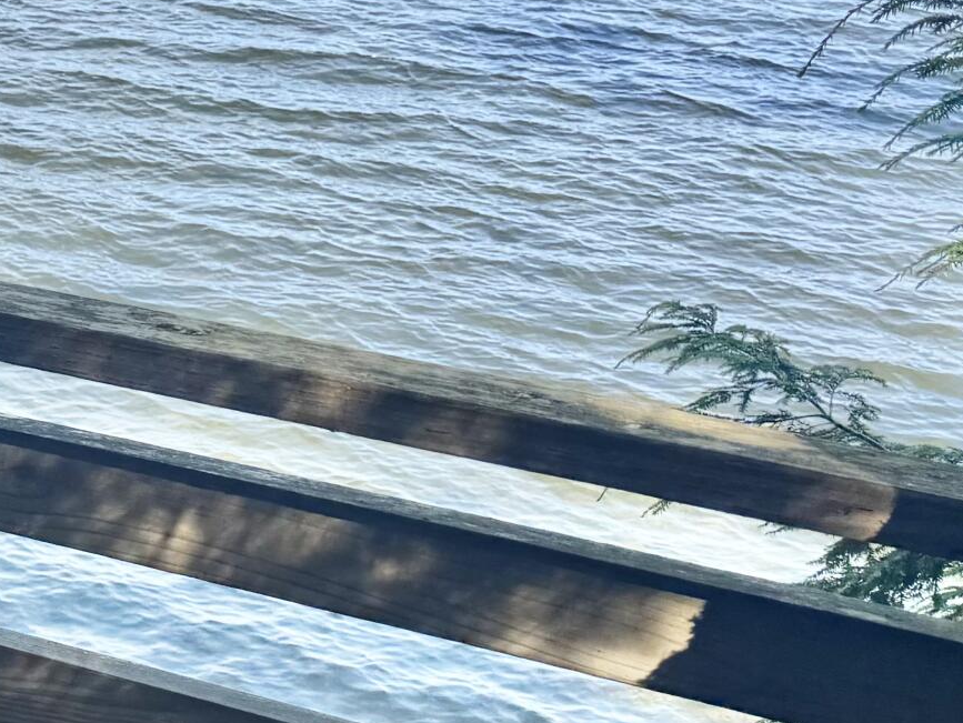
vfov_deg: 17.8
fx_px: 2310
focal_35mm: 83
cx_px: -473
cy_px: 415
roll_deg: -1.5
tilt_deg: -22.0
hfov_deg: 20.3
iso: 80
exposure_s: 1/1339
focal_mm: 6.76
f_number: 1.78
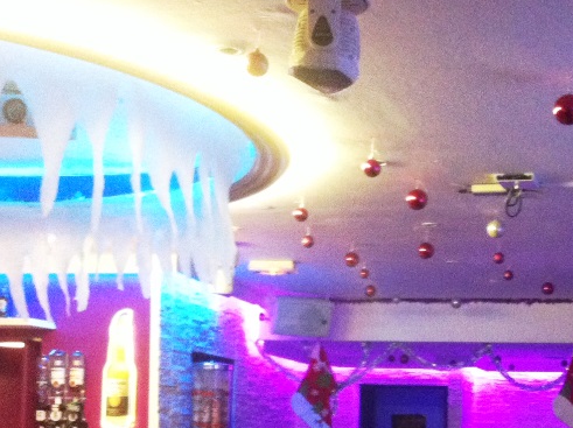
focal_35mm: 73
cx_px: 485
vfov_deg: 19.7
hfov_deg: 26.1
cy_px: 389
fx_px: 1207
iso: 640
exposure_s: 1/17
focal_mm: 3.85
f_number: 2.8
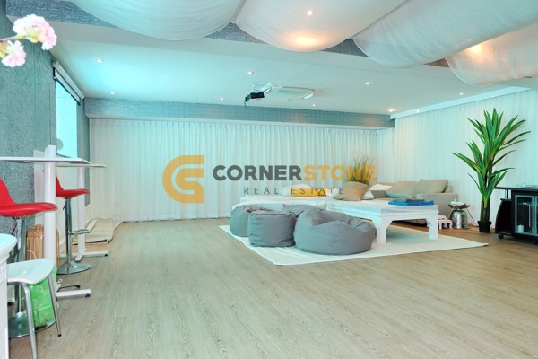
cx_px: 269
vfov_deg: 53.1
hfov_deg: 73.7
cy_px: 180
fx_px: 359
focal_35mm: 24
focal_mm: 16
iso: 200
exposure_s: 1/30
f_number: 3.5
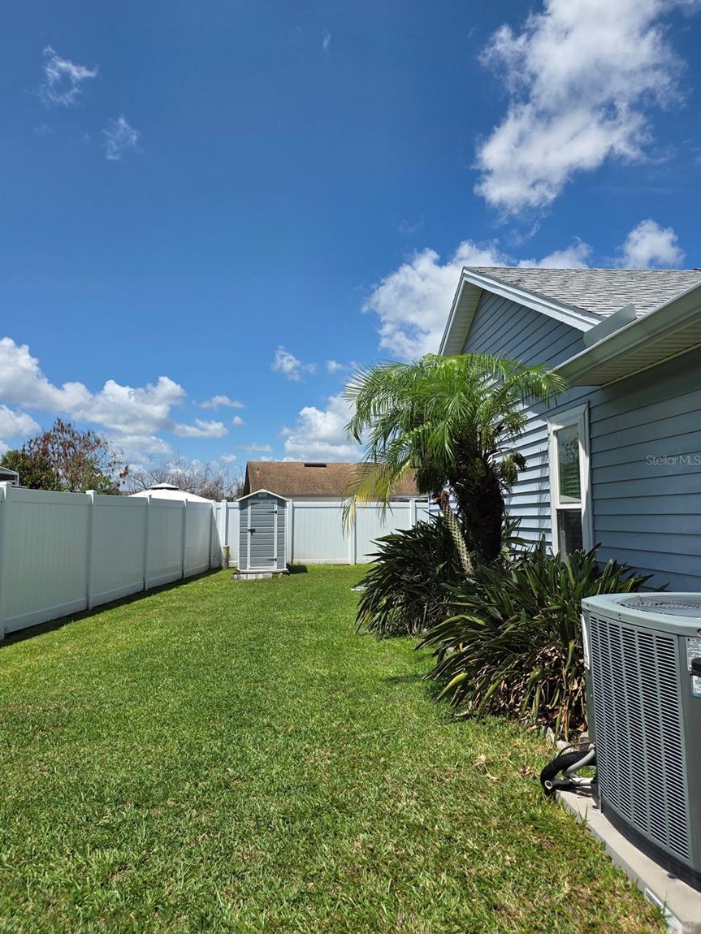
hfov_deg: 56.8
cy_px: 460
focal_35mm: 24
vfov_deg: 71.6
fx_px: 648
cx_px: 338
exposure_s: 1/7944
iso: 80
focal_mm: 6.25
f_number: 1.7
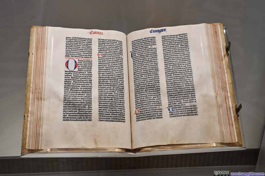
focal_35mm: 42
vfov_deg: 31.9
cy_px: 88
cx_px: 132
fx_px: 309
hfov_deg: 46.4
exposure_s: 1/50
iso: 800
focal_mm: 42
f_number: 4
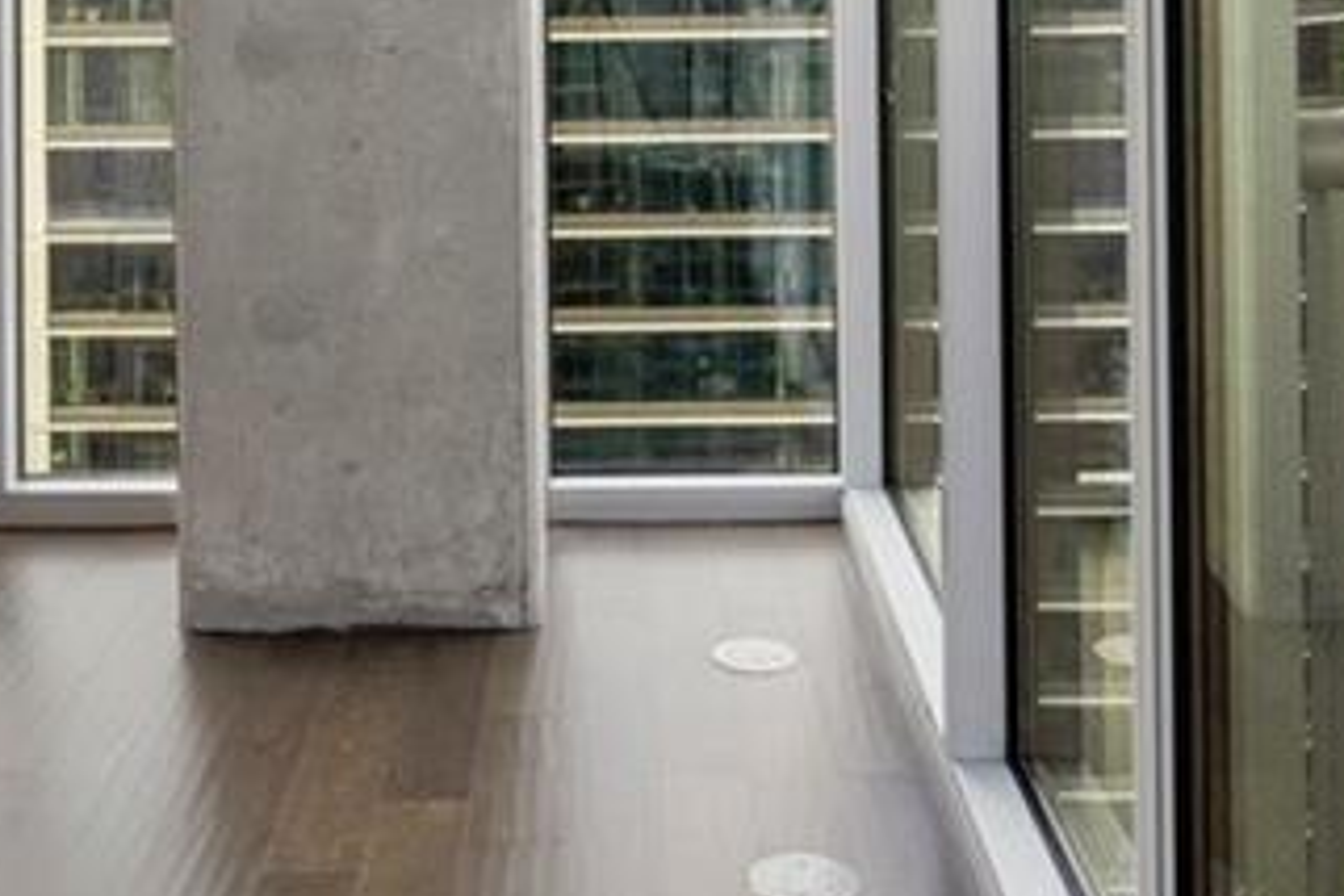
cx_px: 603
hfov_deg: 38.8
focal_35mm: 51
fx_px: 1904
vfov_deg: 24.4
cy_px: -128
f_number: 8
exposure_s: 1/1600
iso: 640
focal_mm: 16
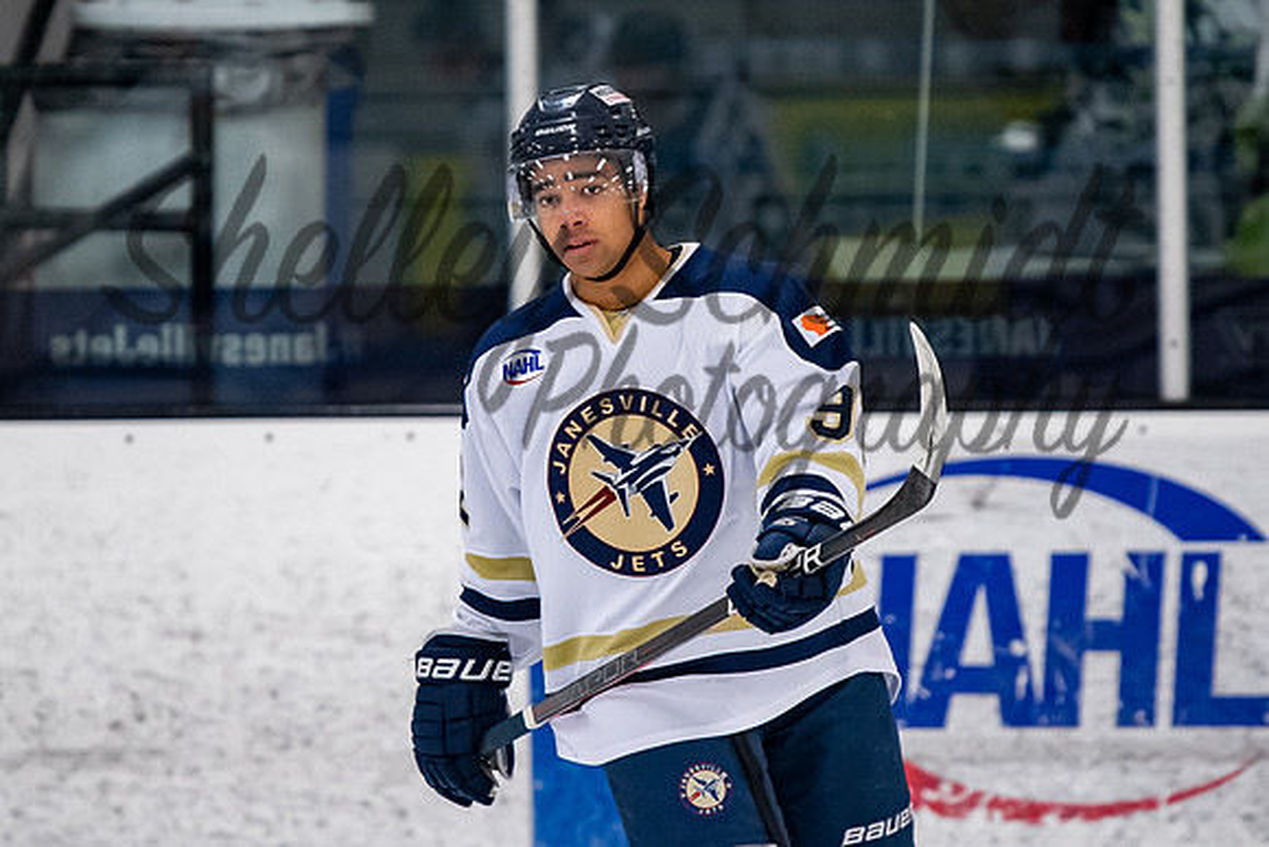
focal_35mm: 420
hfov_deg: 4.9
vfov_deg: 3.3
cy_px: 315
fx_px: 14809
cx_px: 610
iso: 2000
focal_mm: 200
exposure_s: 1/800
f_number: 3.2
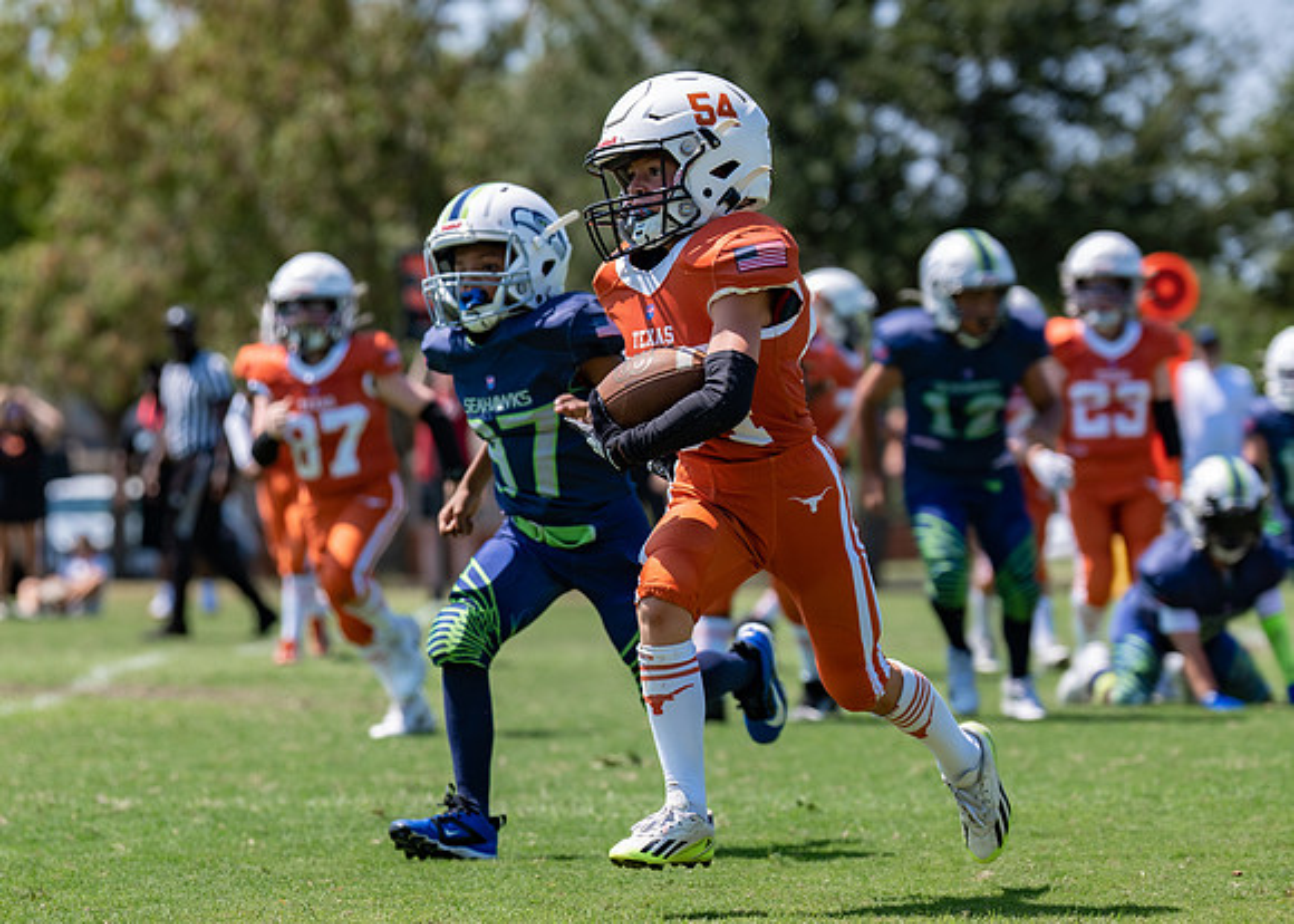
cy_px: 572
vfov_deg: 7.3
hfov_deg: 10.2
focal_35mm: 198
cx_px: 585
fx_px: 7274
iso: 100
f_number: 3.2
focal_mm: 120
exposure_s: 1/1250
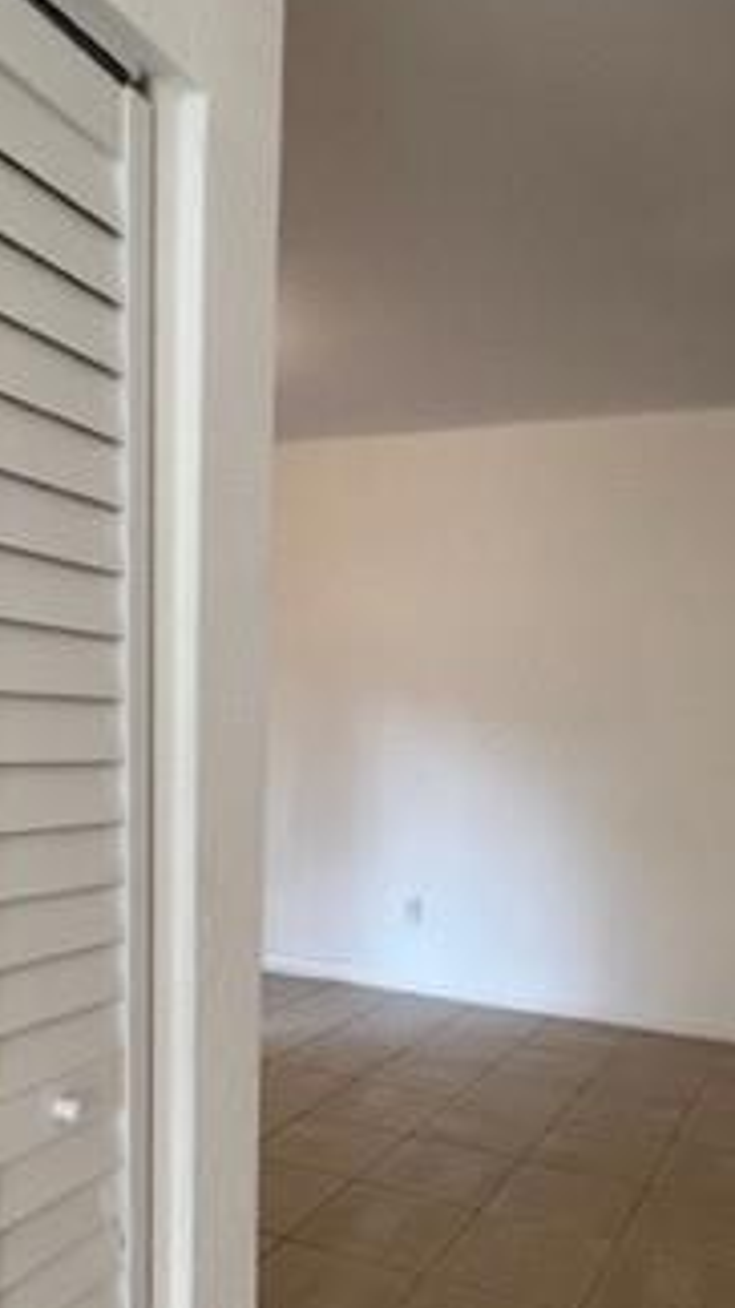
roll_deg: -3.6
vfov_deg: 65.3
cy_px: 916
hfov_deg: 41.4
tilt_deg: -8.3
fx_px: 971
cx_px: 416
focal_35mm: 28
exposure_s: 1/60
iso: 160
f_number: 1.8
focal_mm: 1.57
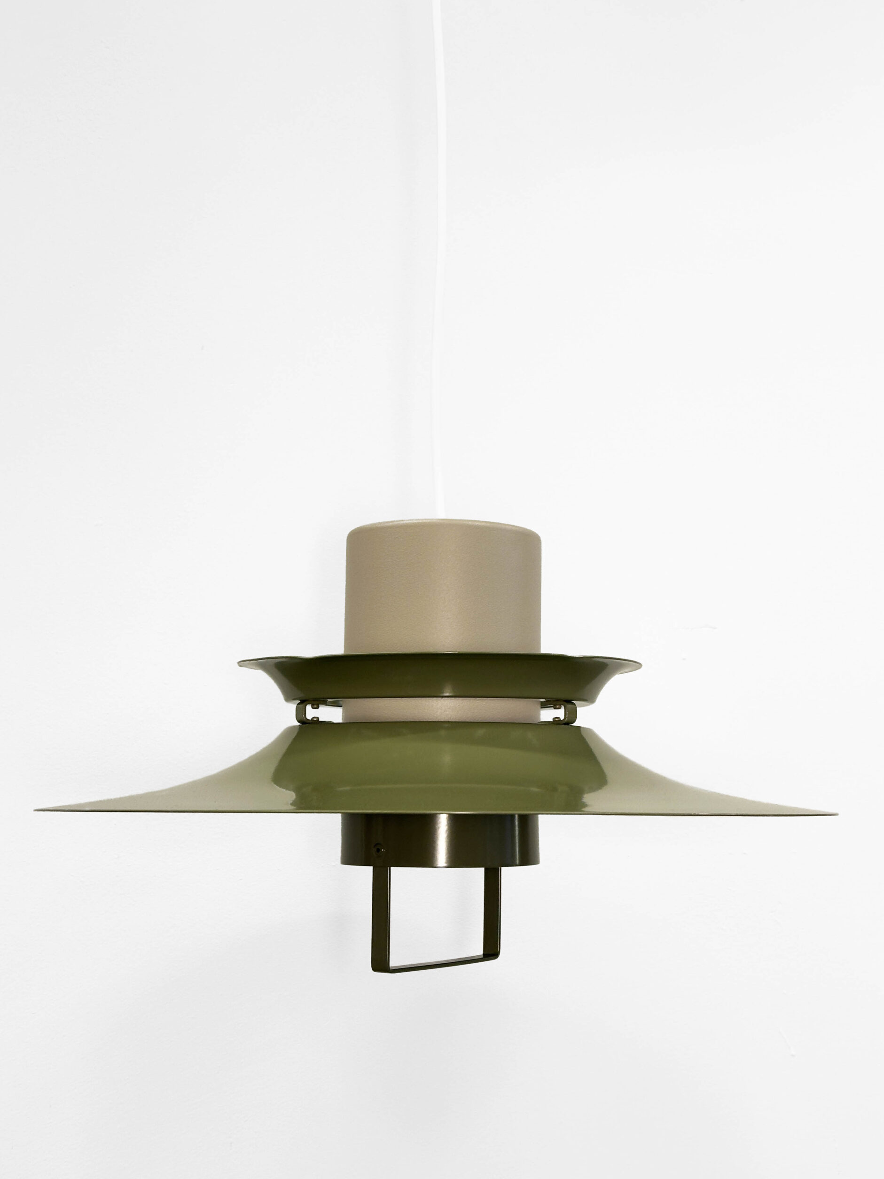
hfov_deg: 29.7
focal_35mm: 49
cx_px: 436
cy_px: 589
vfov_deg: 38.9
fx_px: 1668
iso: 64
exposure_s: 1/100
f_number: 1.78
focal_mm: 6.86
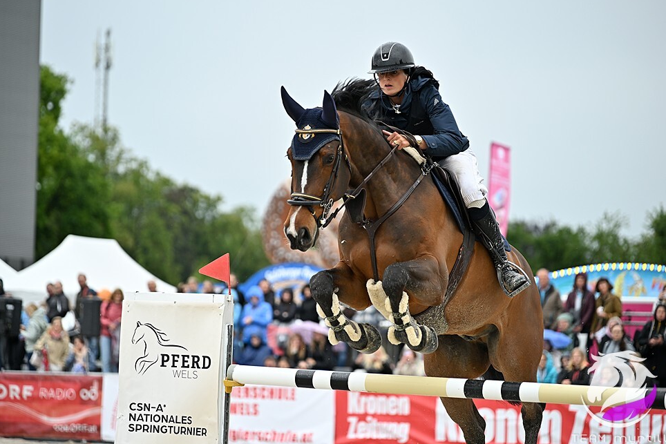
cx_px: 332
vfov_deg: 9.9
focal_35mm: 138
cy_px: 221
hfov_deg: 14.9
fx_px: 2553
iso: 250
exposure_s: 1/1250
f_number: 2.8
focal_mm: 133
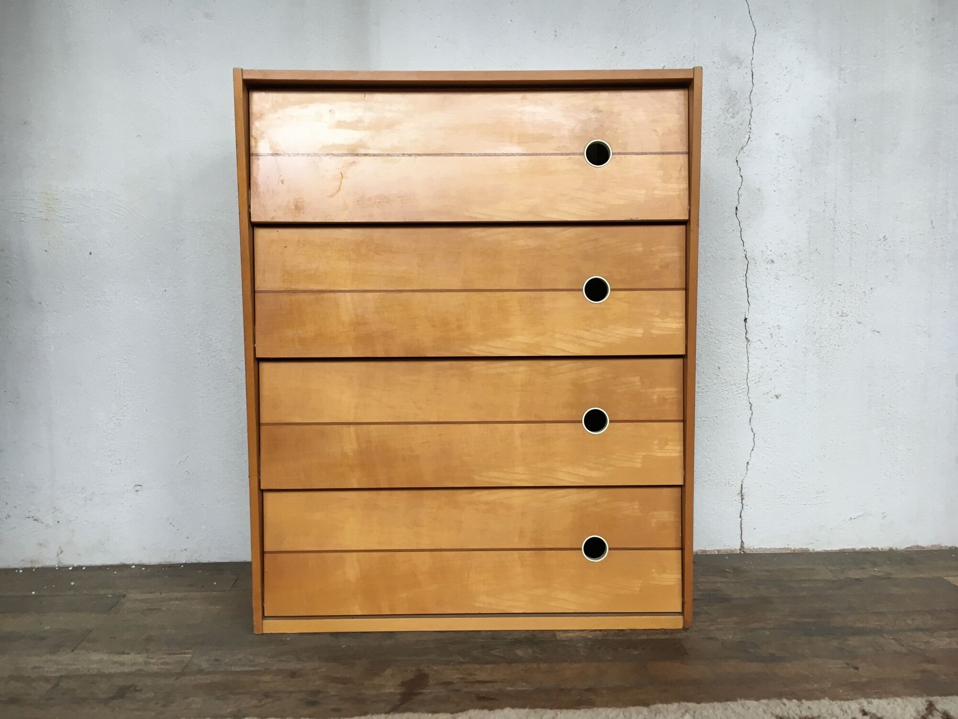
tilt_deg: -7.4
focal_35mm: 29
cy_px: 360
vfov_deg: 48.2
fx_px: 803
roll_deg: +0.9
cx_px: 479
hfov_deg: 61.7
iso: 32
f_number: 2.2
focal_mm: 4.15
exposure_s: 1/33
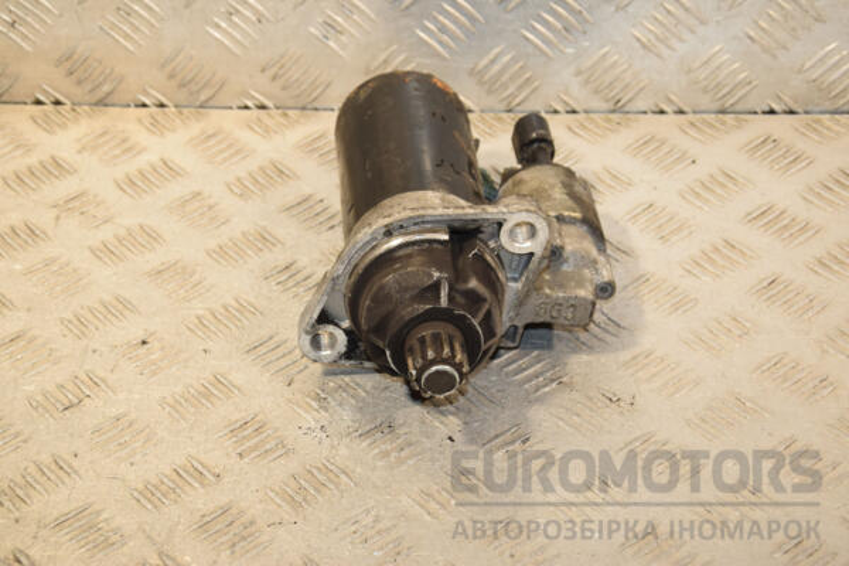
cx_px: 424
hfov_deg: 26.0
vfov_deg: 17.5
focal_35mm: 78
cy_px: 283
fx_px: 1839
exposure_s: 1/200
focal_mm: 52
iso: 800
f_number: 7.1
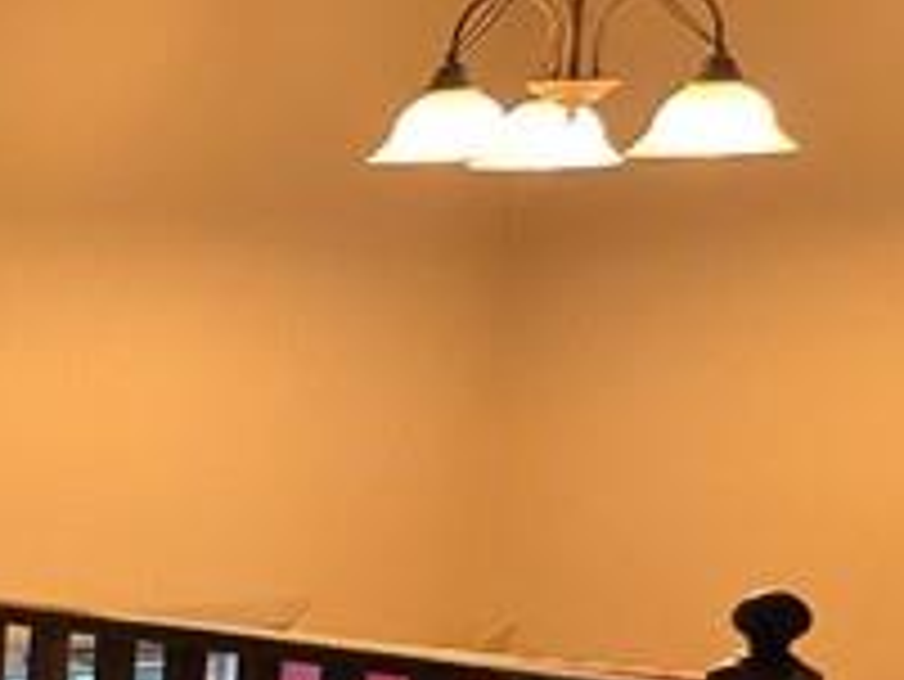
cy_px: 784
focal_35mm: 117
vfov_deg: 12.4
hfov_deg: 13.0
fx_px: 3057
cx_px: -1237
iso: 800
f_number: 1.8
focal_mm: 5.4
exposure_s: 1/120
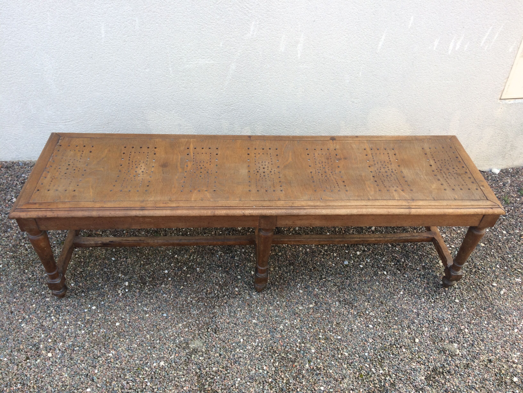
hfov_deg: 61.7
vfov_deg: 48.2
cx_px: 262
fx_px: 438
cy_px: 196
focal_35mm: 29
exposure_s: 1/128
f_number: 2.2
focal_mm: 4.15
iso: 32
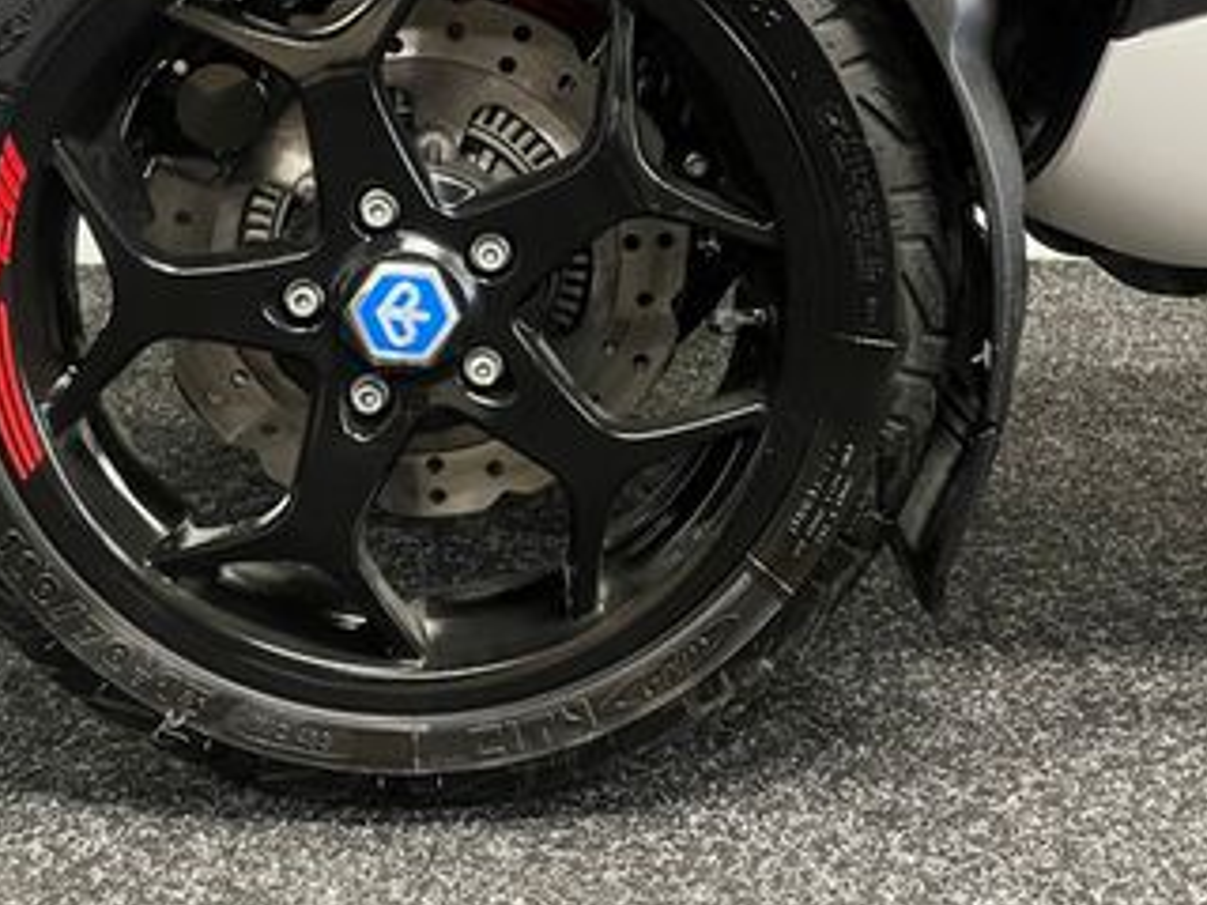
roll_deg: +0.9
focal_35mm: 52
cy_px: 207
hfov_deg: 36.7
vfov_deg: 27.6
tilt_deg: -13.0
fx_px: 1813
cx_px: 513
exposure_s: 1/33
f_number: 1.6
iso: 640
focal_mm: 5.1
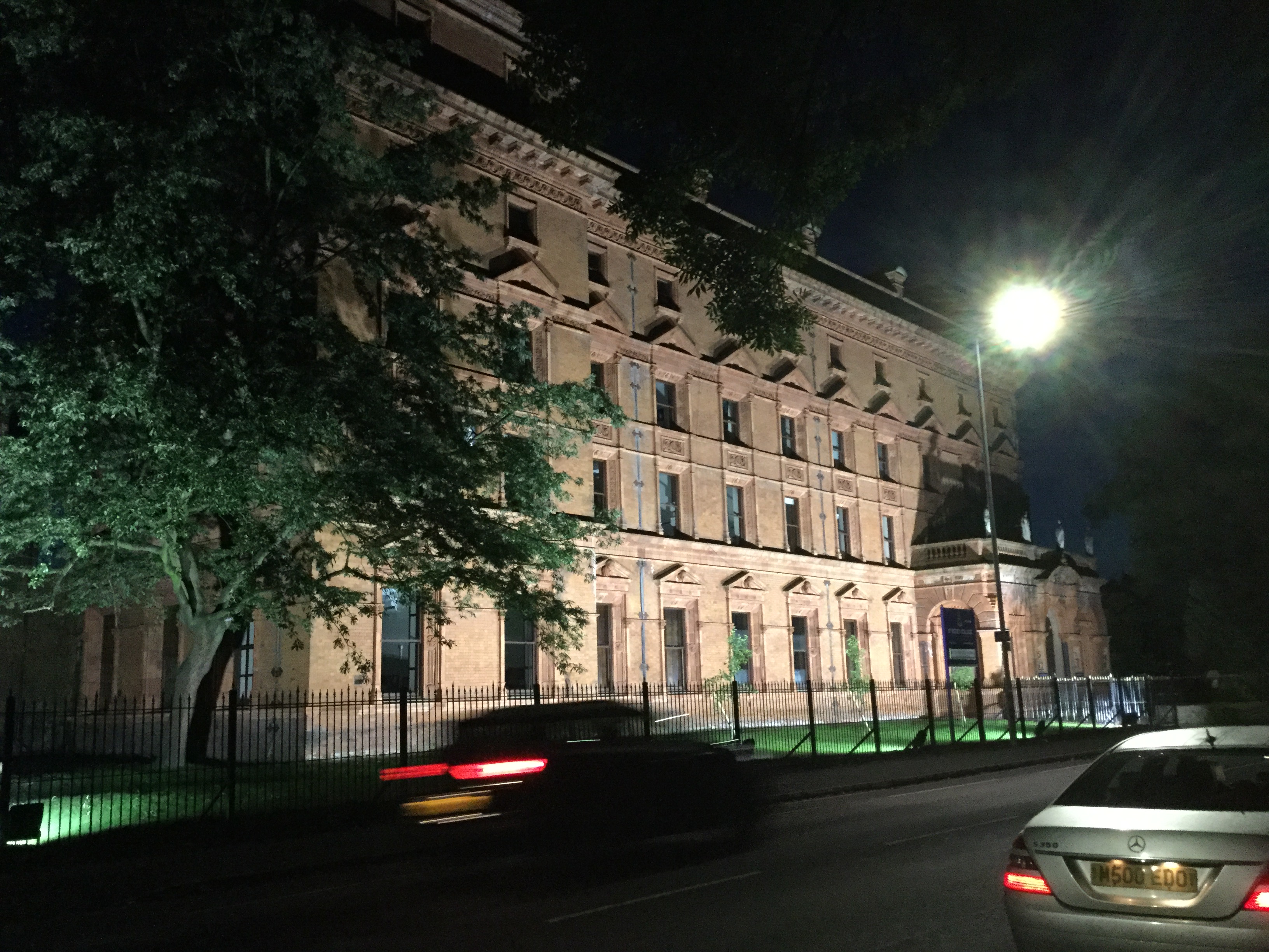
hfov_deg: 58.4
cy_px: 476
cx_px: 634
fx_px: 1136
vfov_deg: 45.4
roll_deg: +0.8
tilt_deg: +9.9
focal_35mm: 31
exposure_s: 1/17
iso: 500
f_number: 2.4
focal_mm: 3.3
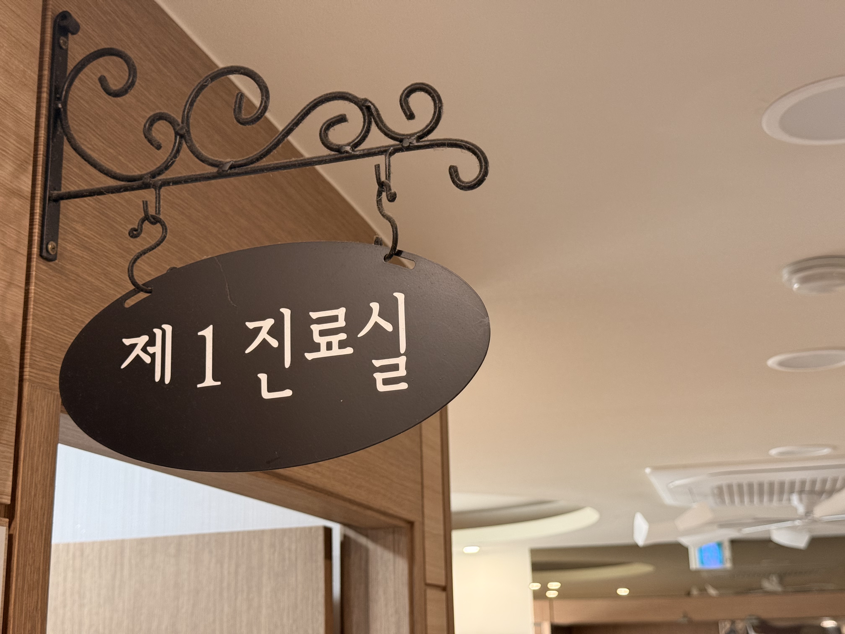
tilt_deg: +16.6
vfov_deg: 30.3
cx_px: 422
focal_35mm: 48
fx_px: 1172
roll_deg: +0.8
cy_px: 317
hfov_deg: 39.7
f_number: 1.78
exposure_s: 1/60
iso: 125
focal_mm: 6.76
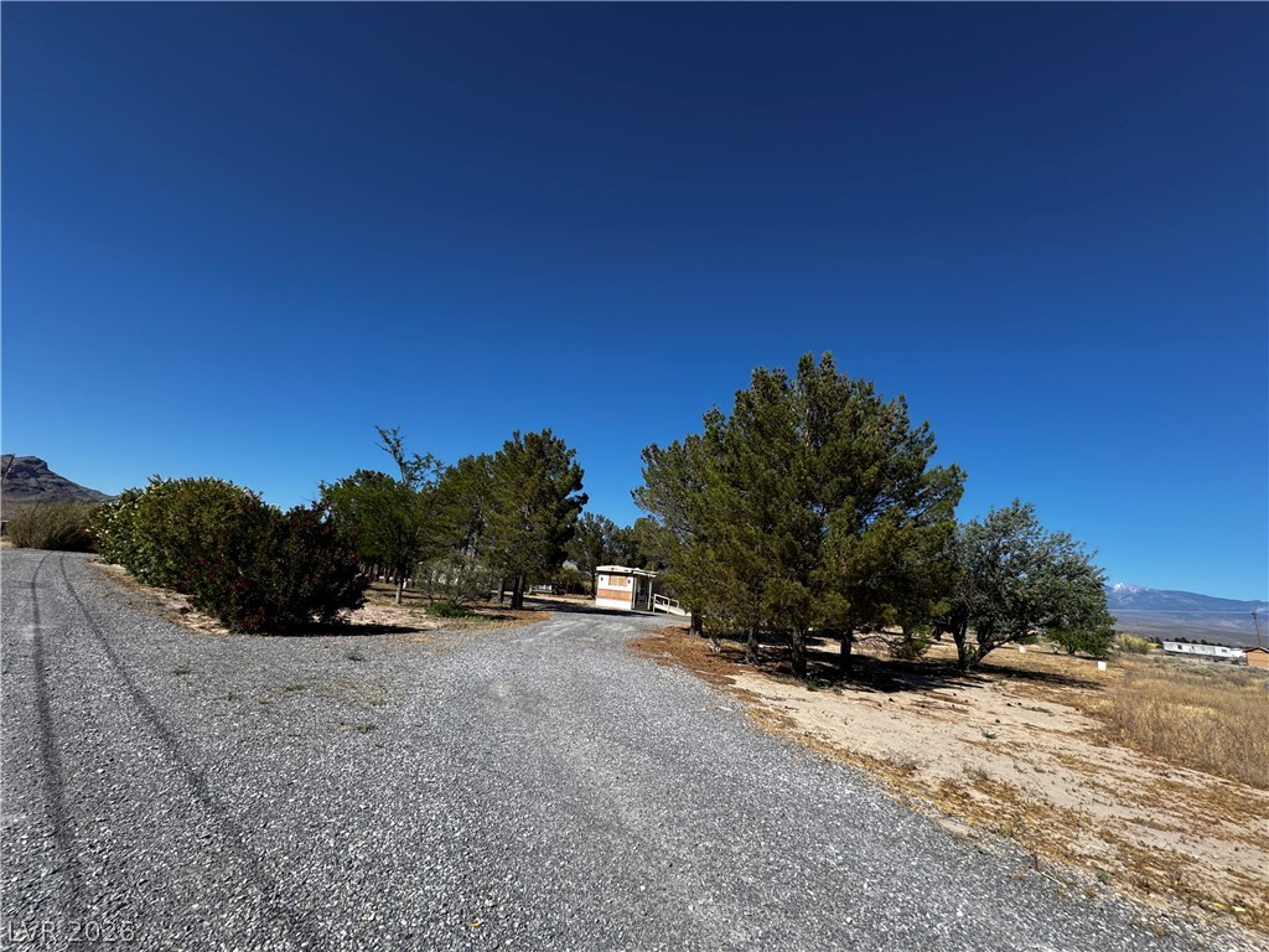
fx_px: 513
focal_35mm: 14
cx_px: 634
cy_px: 476
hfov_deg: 102.1
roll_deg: -9.4
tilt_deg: +12.3
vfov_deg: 85.7
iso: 50
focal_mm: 2.22
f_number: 2.2
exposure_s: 1/1709
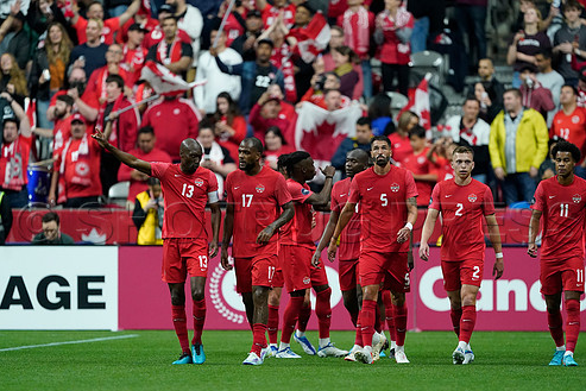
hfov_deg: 2.9
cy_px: 211
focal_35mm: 706
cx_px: 305
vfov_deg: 1.9
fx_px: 11495
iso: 5000
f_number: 4
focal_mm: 600
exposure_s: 1/2000
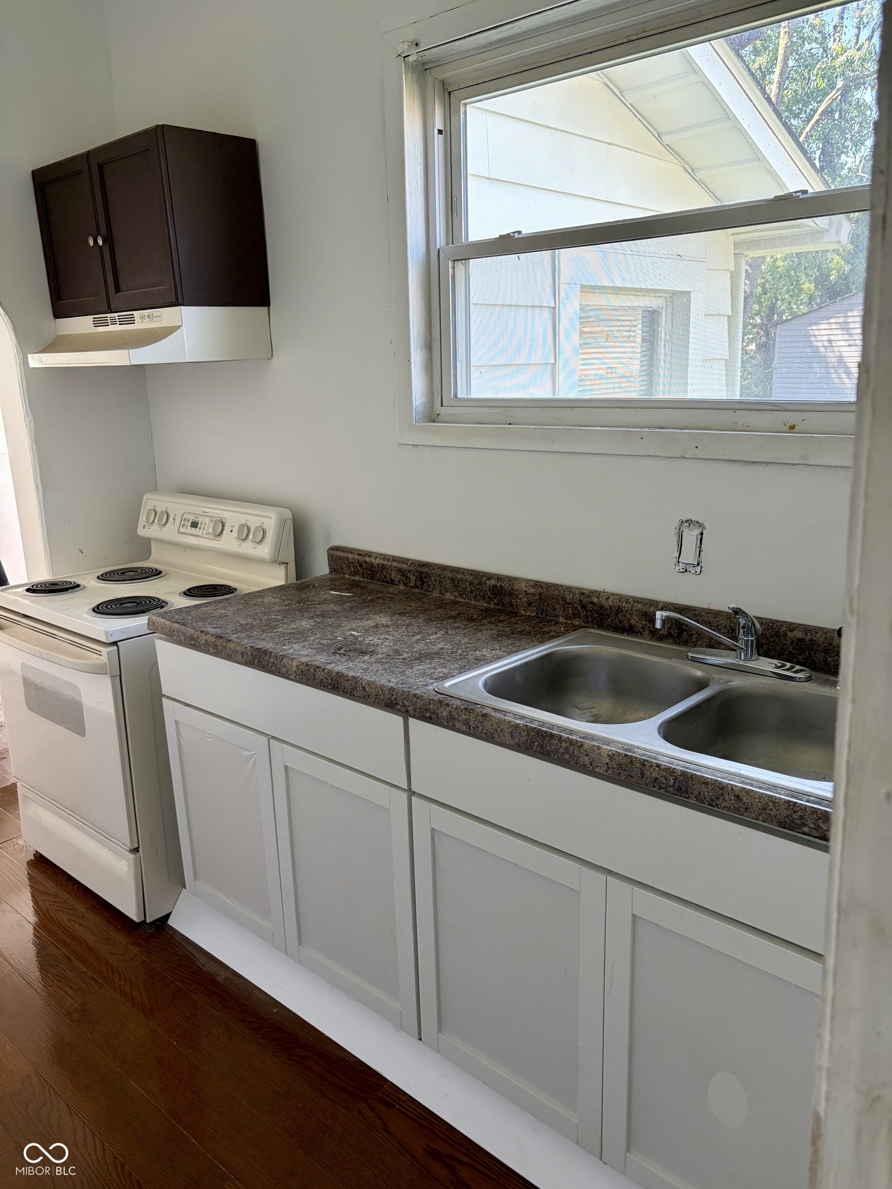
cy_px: 594
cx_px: 446
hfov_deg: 53.1
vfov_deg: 67.3
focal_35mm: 26
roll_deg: +1.0
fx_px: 893
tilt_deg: -13.9
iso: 100
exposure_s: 1/122
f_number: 1.6
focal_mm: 5.96
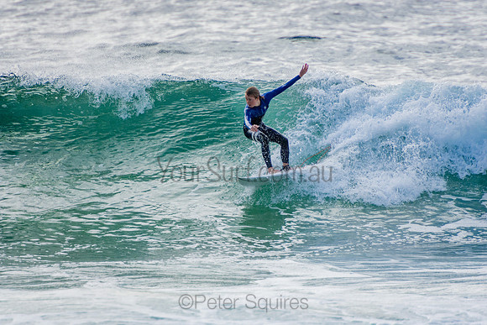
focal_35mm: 600
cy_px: 162
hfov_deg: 3.4
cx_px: 244
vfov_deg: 2.3
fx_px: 8118
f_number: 5.6
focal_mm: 400
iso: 400
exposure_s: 1/2000
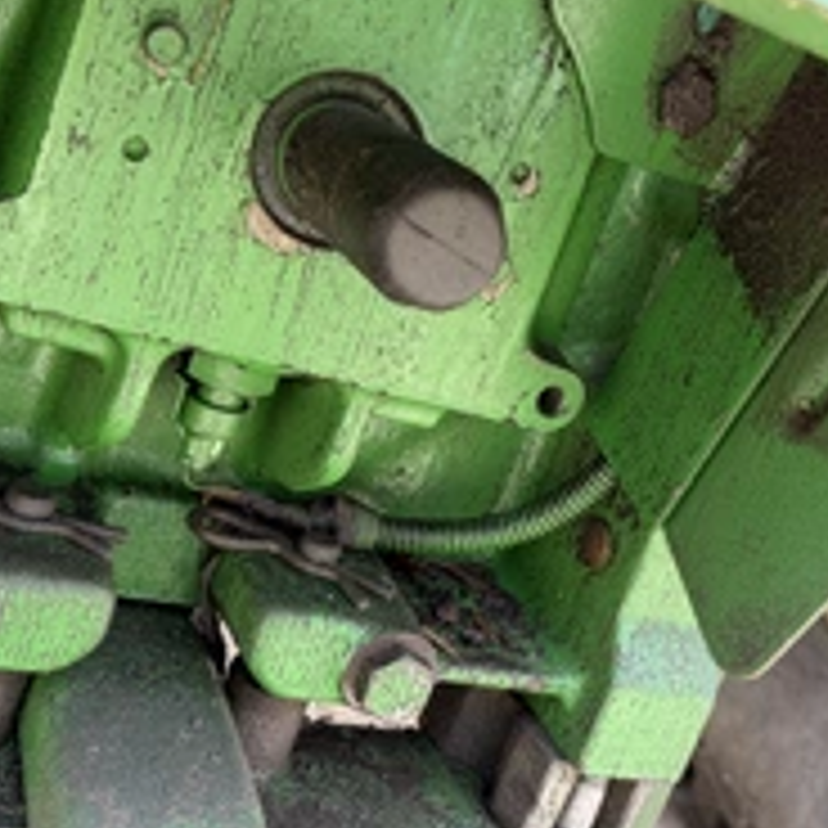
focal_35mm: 46
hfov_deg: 36.4
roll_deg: -22.8
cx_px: 554
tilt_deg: -12.0
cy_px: 400
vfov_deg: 36.8
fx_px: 1245
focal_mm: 6.76
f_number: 1.78
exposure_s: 1/176
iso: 80
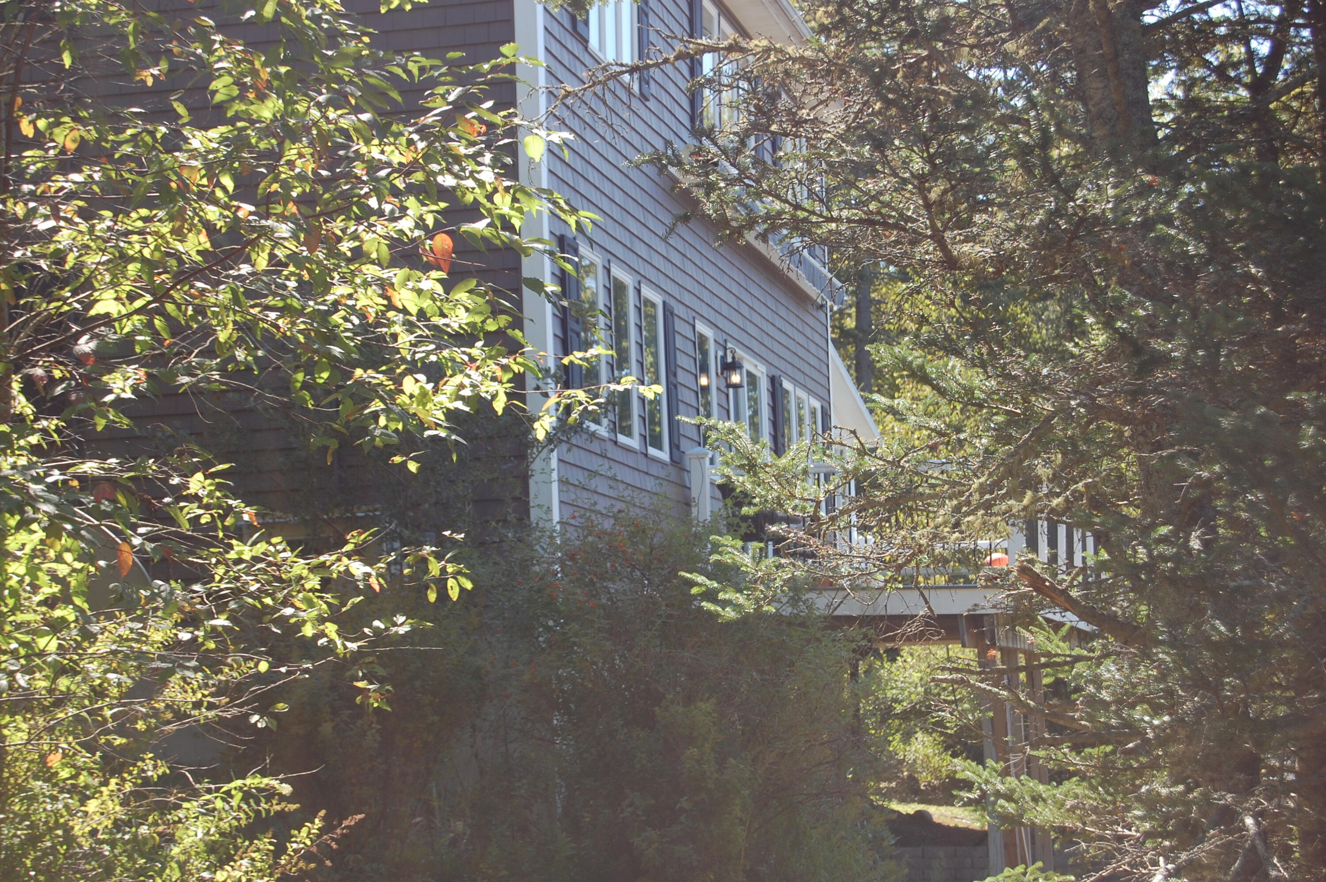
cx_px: 663
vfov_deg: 16.5
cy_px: 441
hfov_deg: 24.6
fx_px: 3036
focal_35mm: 82
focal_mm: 55
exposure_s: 1/200
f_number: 7.1
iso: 200
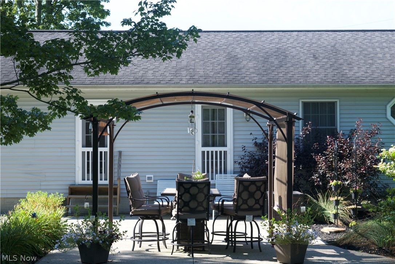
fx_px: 905
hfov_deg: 24.6
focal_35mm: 82
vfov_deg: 16.6
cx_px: 198
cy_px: 132
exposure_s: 1/250
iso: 320
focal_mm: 55
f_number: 8
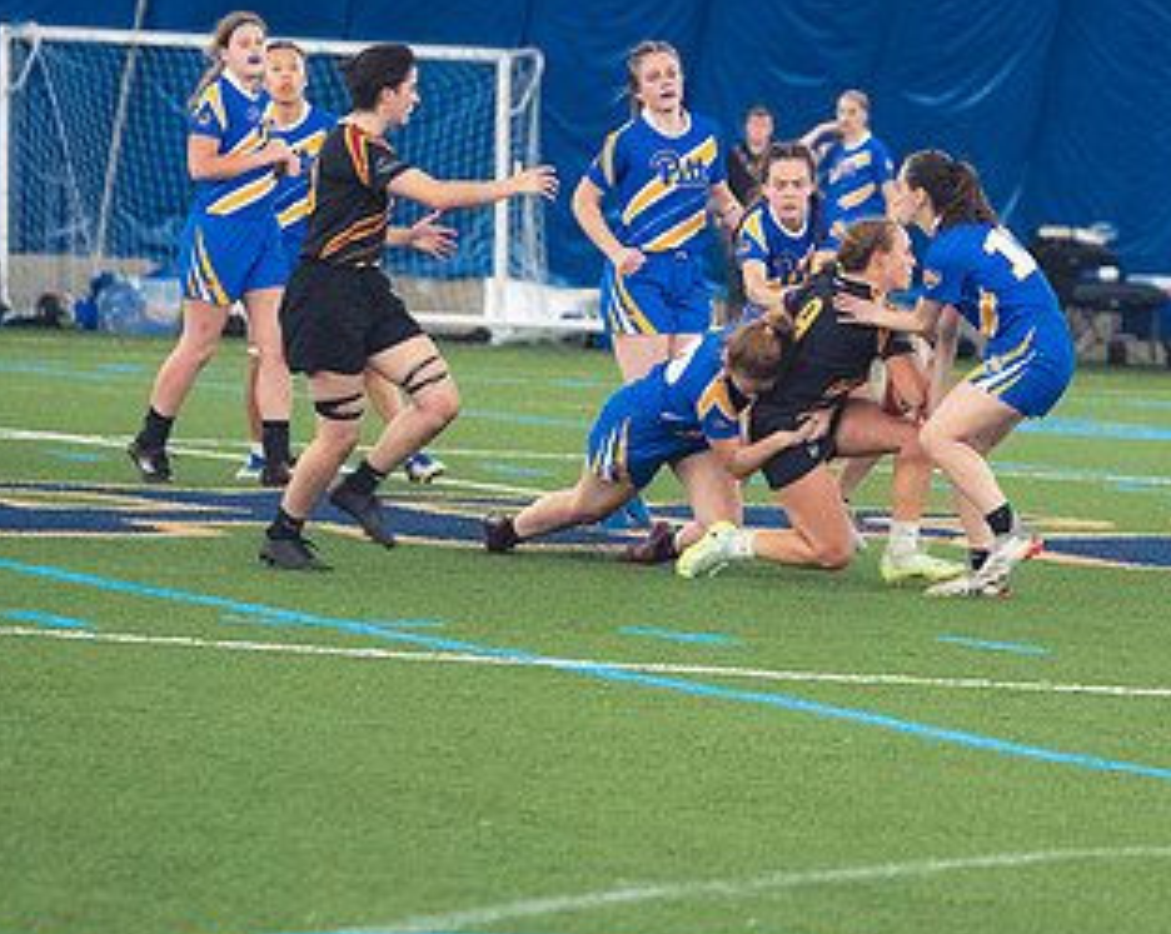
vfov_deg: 4.9
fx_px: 10872
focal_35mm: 314
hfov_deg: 6.2
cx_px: 946
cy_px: 315
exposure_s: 1/320
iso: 5000
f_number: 2.8
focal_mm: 120
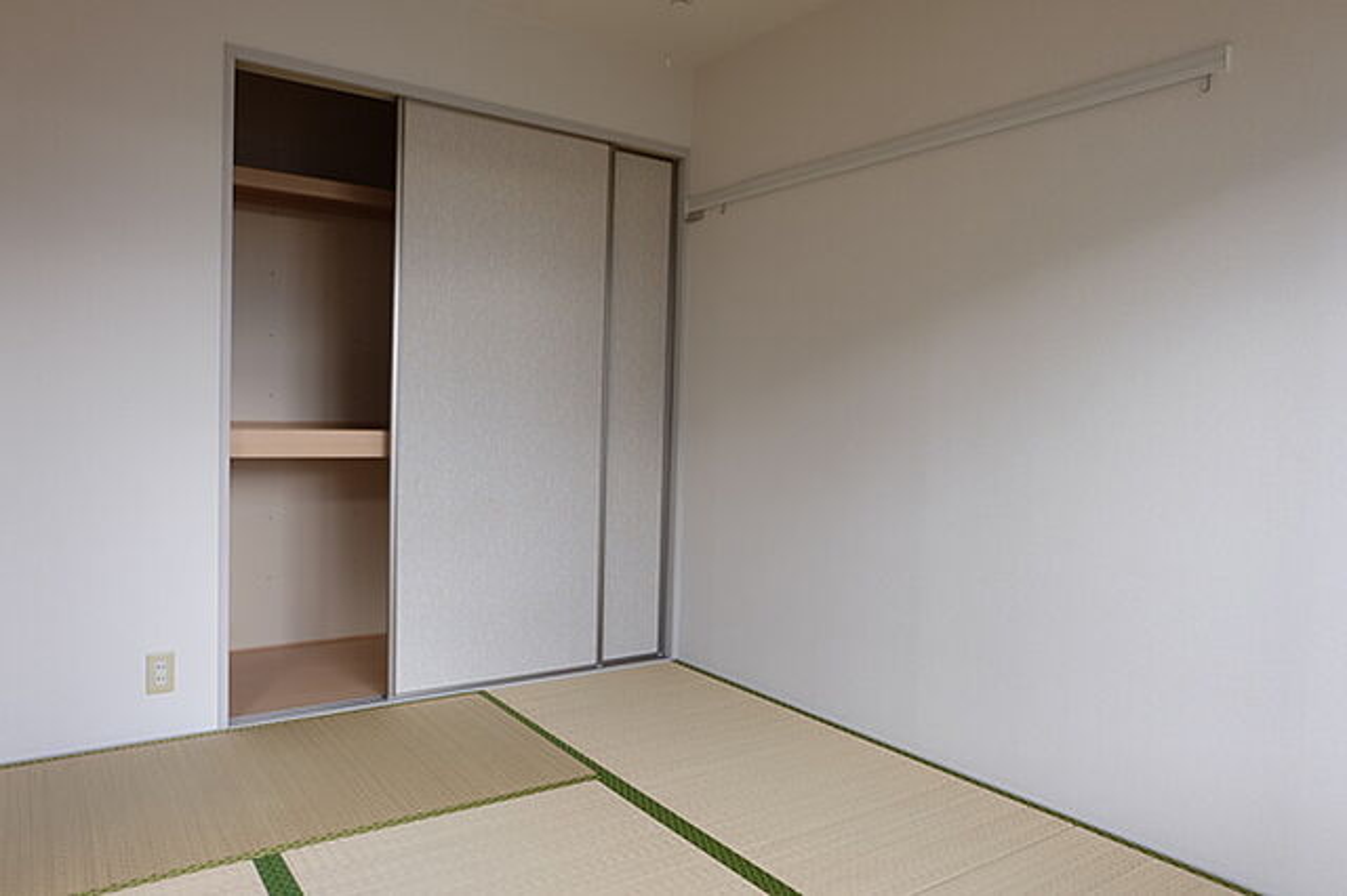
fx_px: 897
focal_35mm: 24
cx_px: 674
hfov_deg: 73.8
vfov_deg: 53.1
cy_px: 448
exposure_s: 1/60
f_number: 3.5
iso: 320
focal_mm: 16
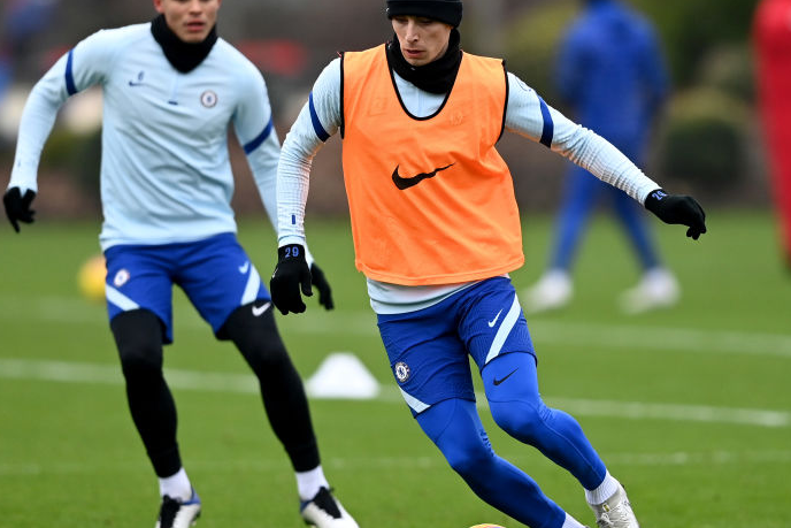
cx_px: 307
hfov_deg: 3.5
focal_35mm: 595
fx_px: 13075
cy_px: 251
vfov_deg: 2.3
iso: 1000
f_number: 2.8
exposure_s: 1/2000
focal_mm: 400
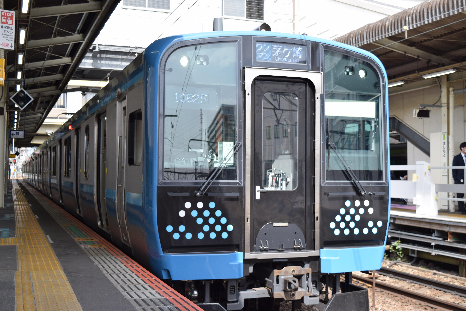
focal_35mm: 51
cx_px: 233
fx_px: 660
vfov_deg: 26.5
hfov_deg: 38.9
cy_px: 156
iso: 200
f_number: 8
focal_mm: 34
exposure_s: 1/320
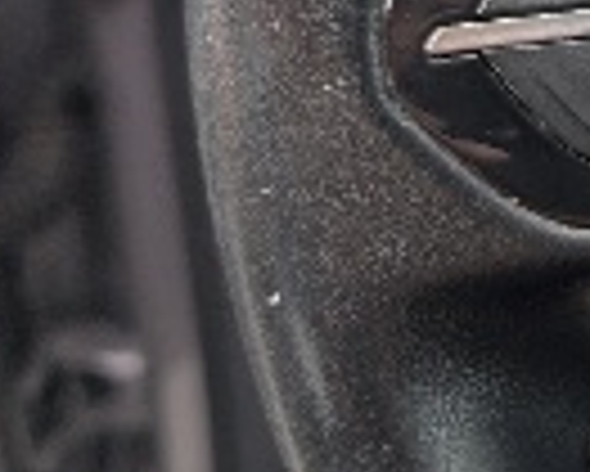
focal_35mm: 74
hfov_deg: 21.8
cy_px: -36
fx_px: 1293
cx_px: 865
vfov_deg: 19.9
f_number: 1.68
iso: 20
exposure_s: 1/992
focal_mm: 6.9
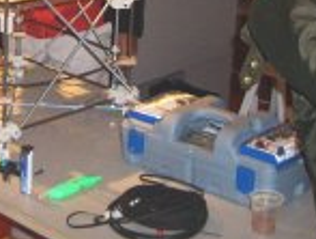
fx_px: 869
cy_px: -34
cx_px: 17
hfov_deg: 20.1
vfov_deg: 15.2
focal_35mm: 95
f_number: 2.6
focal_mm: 5.8
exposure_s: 1/60
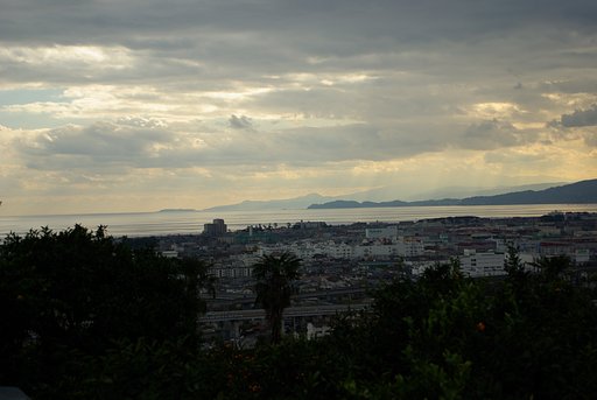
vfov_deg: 20.2
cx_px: 298
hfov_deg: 29.8
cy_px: 200
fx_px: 1121
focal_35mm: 68
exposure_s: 1/640
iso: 100
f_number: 4
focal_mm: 45
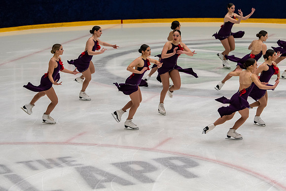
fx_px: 1251
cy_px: 96
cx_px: 143
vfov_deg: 8.7
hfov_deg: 13.0
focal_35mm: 158
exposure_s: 1/320
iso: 1100
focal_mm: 105
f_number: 5.6
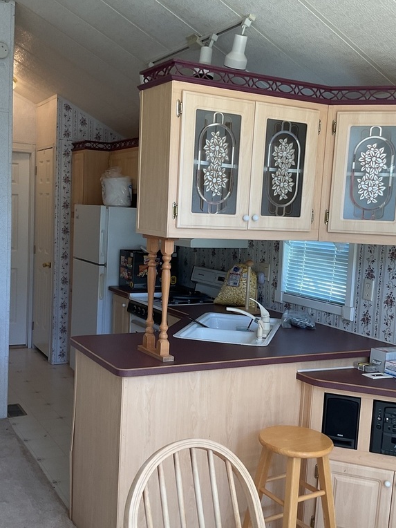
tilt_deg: -5.4
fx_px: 625
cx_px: 187
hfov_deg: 35.1
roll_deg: -1.3
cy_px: 282
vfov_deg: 45.7
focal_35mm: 41
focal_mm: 3
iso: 50
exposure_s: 1/120
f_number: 1.8
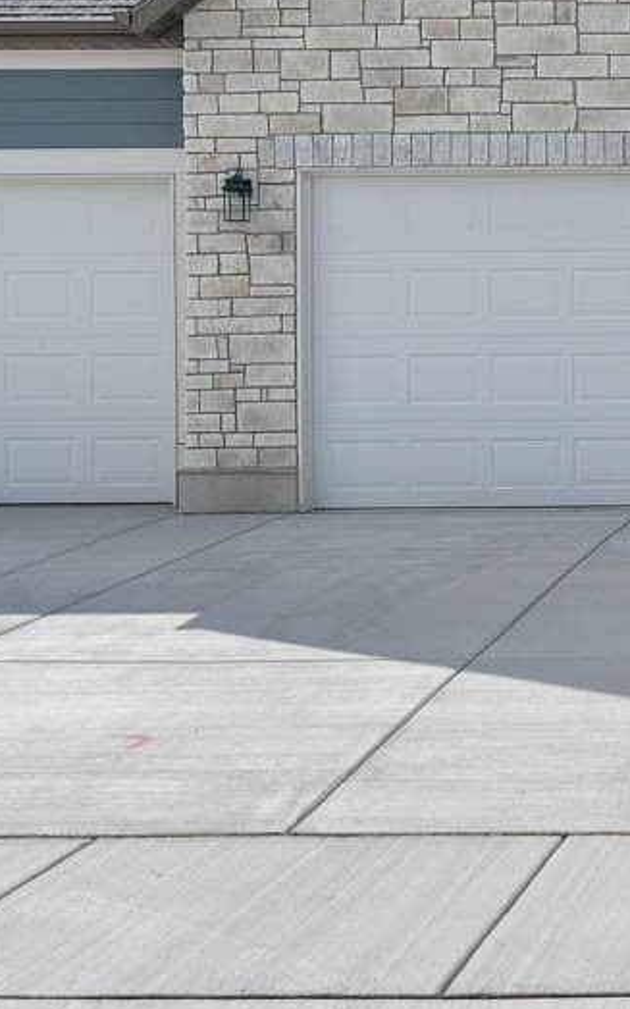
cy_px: 117
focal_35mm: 70
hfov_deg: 16.7
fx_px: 1925
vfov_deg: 28.4
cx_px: 971
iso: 320
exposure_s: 1/1000
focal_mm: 24
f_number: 8
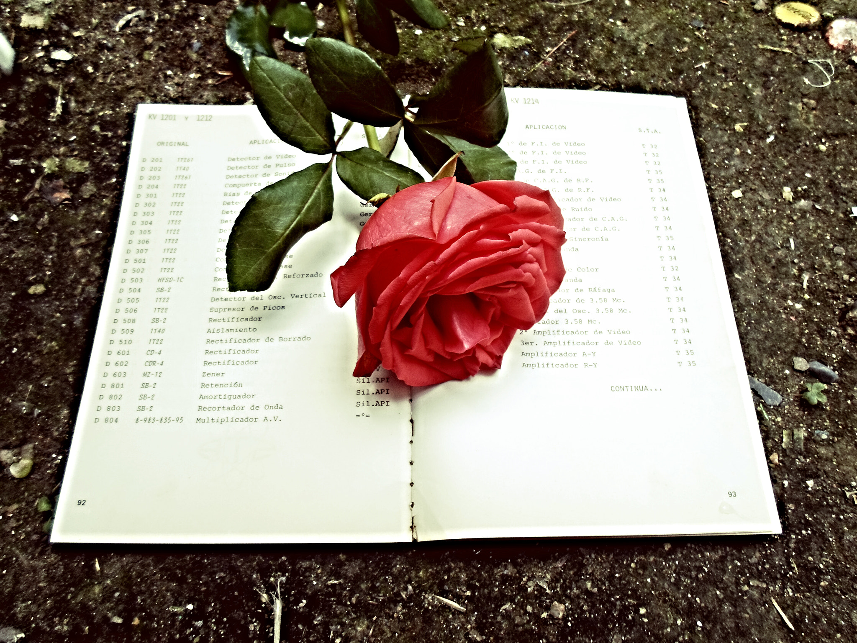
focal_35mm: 25
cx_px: 428
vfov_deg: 54.9
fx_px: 619
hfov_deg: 69.4
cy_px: 322
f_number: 2.5
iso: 80
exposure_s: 1/125
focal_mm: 4.5
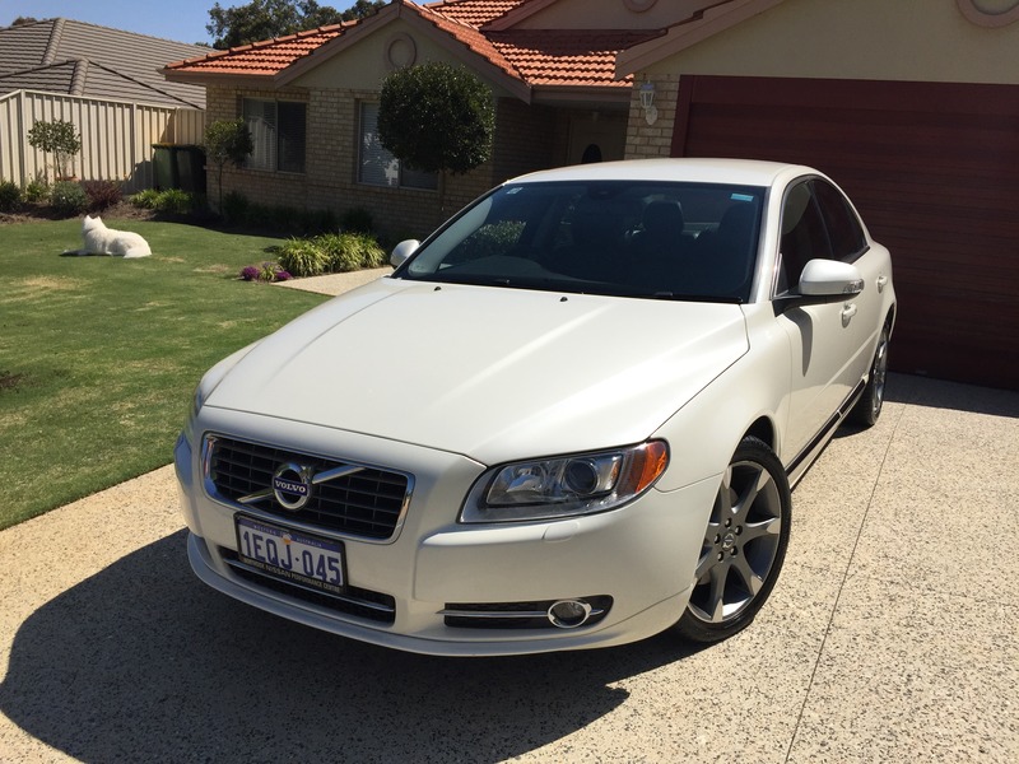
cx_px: 510
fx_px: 854
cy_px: 382
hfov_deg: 61.7
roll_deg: -5.2
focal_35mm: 29
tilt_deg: -14.3
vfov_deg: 48.2
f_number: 2.2
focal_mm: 4.15
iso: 32
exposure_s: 1/4405
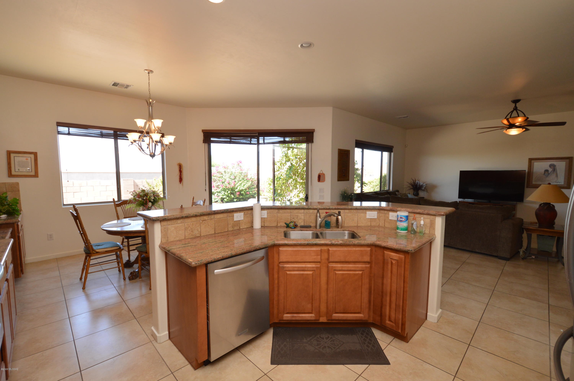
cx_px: 287
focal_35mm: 15
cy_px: 190
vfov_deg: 77.2
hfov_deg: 100.4
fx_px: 239
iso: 400
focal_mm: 10
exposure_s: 1/100
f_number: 5
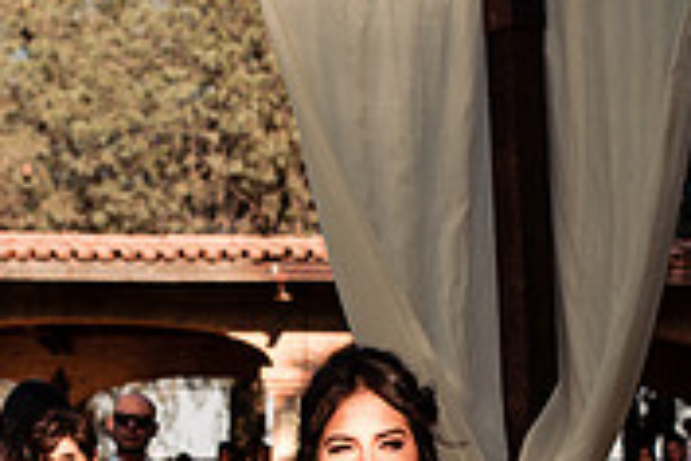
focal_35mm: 115
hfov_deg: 17.8
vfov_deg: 11.8
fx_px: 2207
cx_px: 340
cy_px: 479
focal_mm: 35
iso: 125
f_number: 4
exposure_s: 1/800
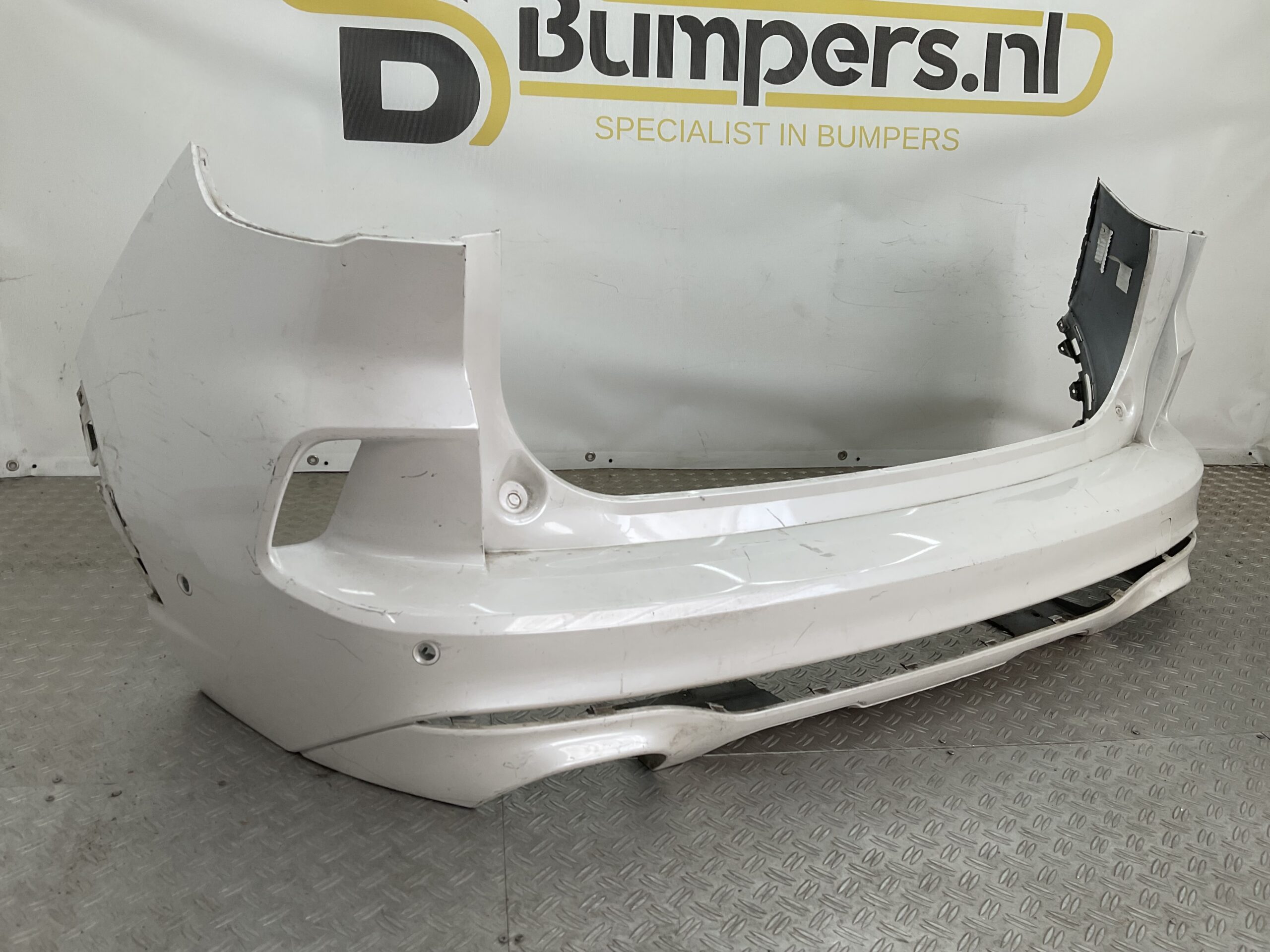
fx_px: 1064
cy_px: 476
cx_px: 635
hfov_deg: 61.7
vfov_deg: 48.2
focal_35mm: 29
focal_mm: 3
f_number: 1.8
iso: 16
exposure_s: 1/235
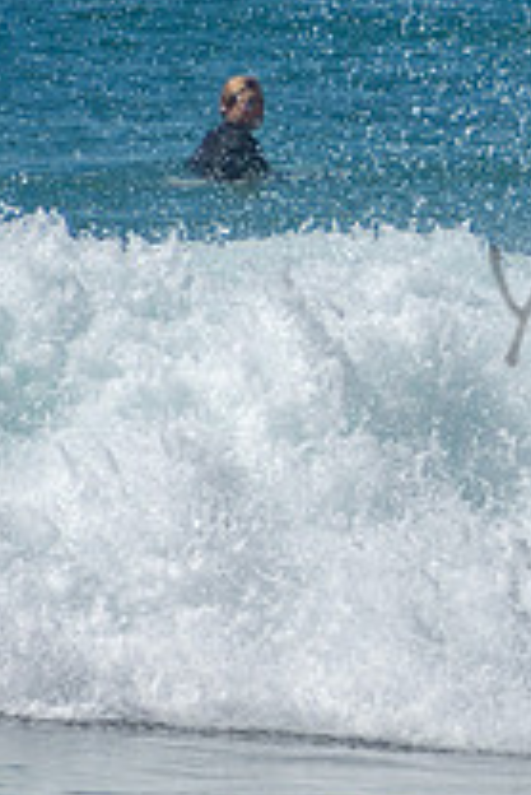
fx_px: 36973
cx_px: 882
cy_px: 273
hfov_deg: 0.8
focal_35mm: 1674
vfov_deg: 1.2
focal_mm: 400
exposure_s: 1/1250
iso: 110
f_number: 5.6
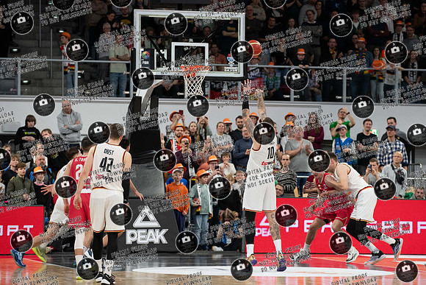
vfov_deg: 8.1
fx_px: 2015
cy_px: 119
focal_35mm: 170
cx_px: 234
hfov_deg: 12.1
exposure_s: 1/1000
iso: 1600
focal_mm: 145
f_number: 3.5
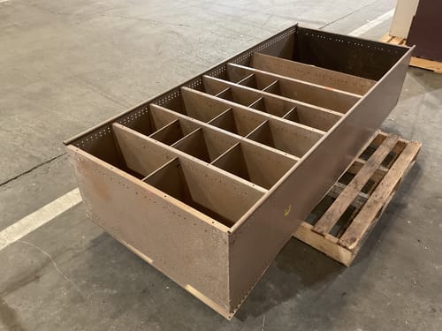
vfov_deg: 48.2
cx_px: 221
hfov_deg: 61.7
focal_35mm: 29
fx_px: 370
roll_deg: +0.0
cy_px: 166
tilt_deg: -36.0
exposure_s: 1/40
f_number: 1.8
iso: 250
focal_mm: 3
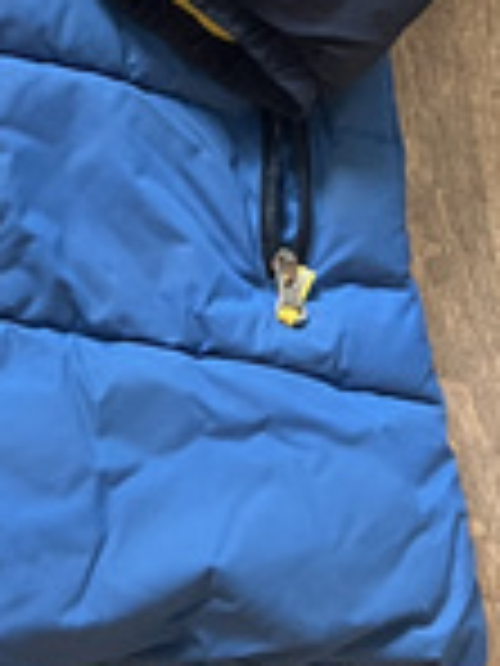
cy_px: -270
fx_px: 1695
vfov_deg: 19.9
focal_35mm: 88
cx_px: -223
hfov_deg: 15.6
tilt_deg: -70.3
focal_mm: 5.7
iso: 500
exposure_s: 1/56
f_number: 1.5
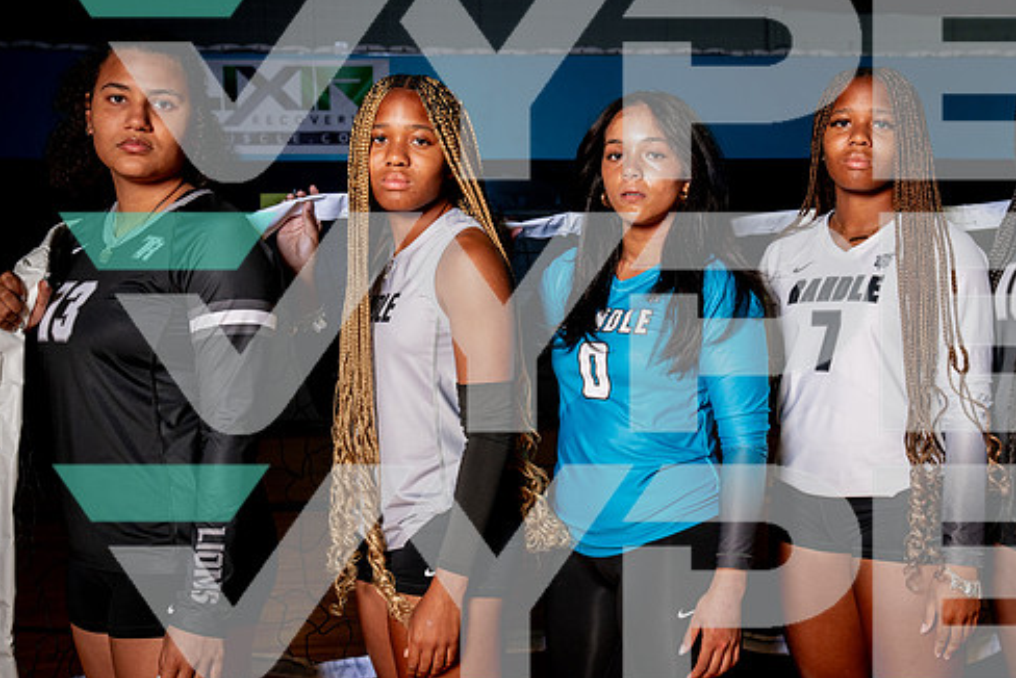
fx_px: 1271
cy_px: 323
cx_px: 589
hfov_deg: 43.4
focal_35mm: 45
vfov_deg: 29.9
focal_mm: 37
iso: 250
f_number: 5.6
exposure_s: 1/200
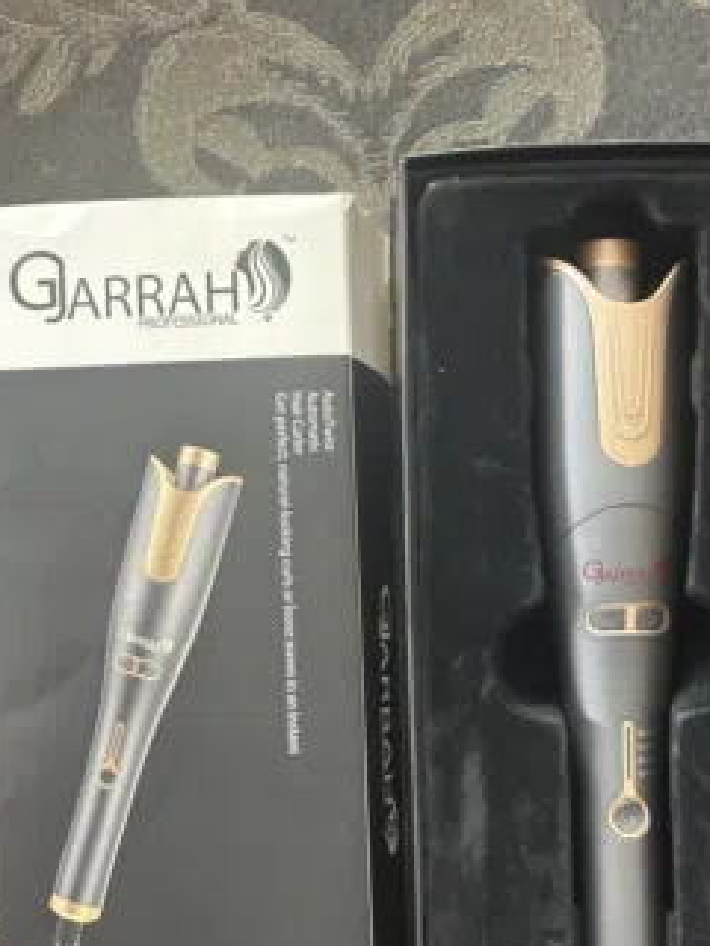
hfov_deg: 24.4
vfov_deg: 32.1
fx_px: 1641
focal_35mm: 60
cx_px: 382
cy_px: 585
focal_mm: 6.86
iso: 800
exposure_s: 1/20
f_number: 1.78
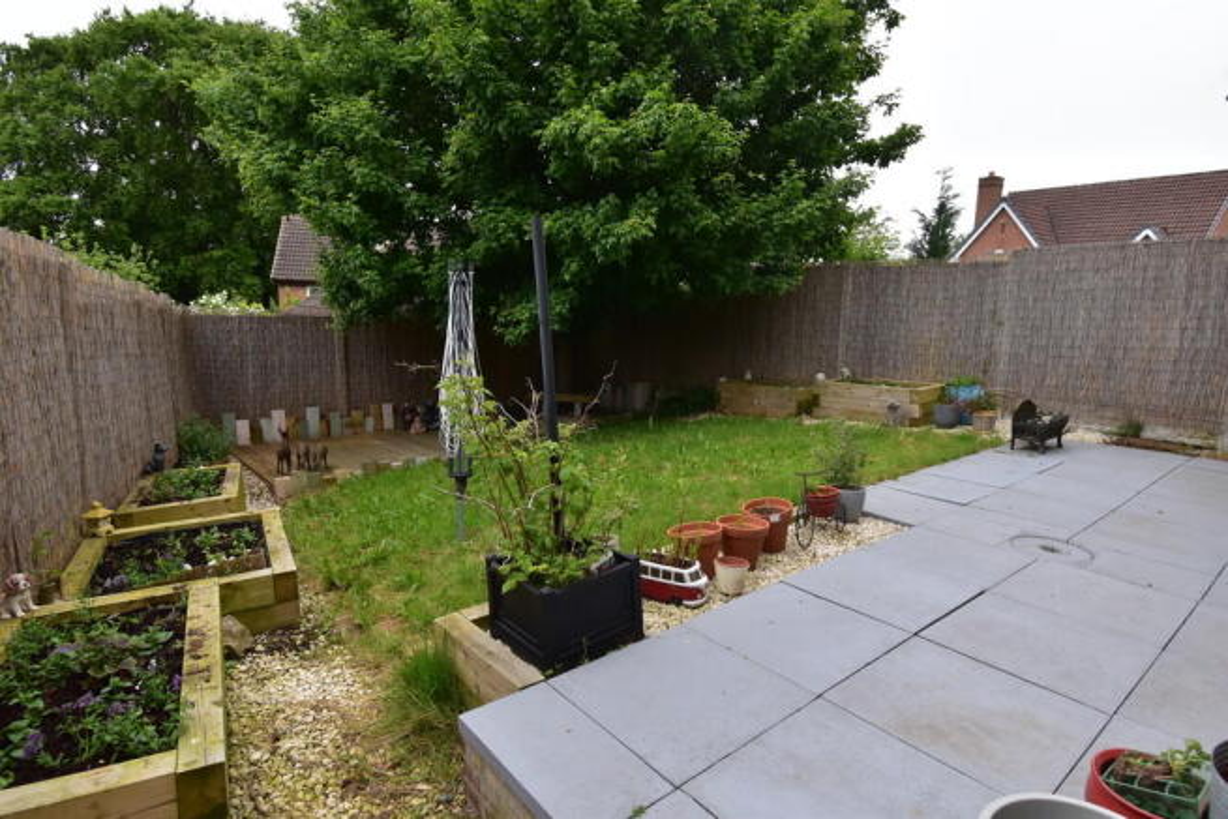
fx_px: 665
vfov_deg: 63.2
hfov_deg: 85.4
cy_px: 410
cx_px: 614
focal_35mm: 20
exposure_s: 1/250
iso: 400
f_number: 10
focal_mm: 13
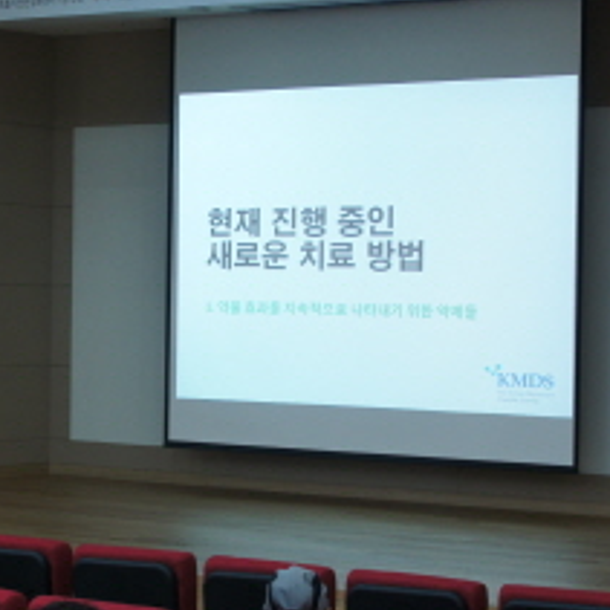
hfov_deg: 19.2
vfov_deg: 19.3
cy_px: 301
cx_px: 173
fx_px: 1794
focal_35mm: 90
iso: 400
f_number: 4
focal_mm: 24
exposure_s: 1/40
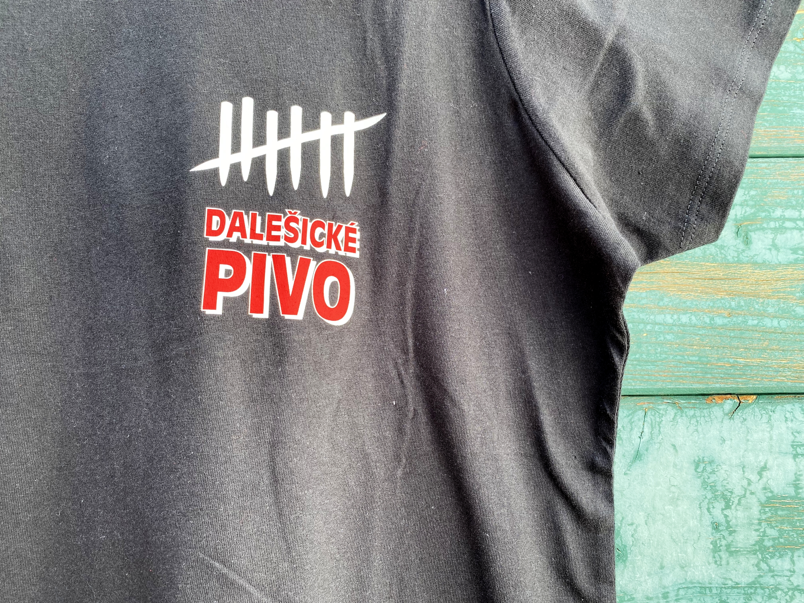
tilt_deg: +7.1
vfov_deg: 53.1
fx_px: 604
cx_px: 402
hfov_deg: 67.3
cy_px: 302
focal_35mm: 26
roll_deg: +0.9
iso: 32
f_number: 1.8
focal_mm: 4.25
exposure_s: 1/230
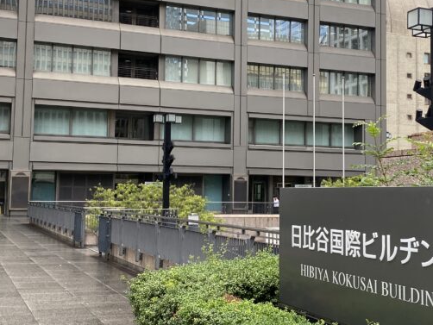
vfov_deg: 27.5
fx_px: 663
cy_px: 132
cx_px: 228
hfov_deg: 36.1
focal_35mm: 53
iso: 32
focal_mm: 4.25
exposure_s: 1/429
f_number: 1.8
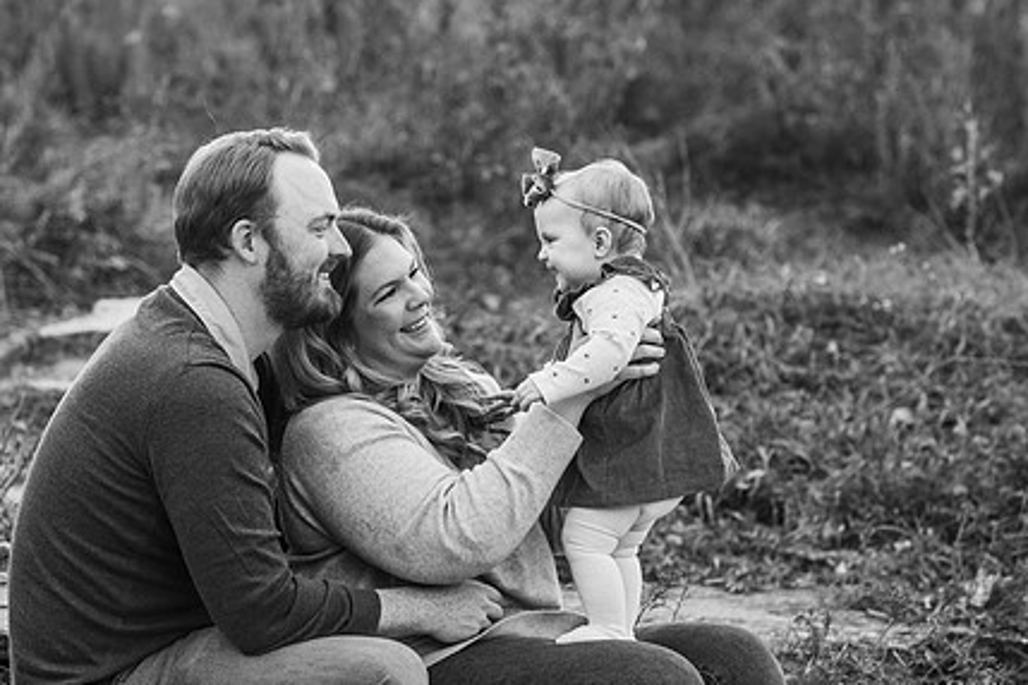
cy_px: 327
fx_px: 3284
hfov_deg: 17.8
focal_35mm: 115
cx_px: 443
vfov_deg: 11.9
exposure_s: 1/640
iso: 640
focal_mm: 85
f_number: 3.5
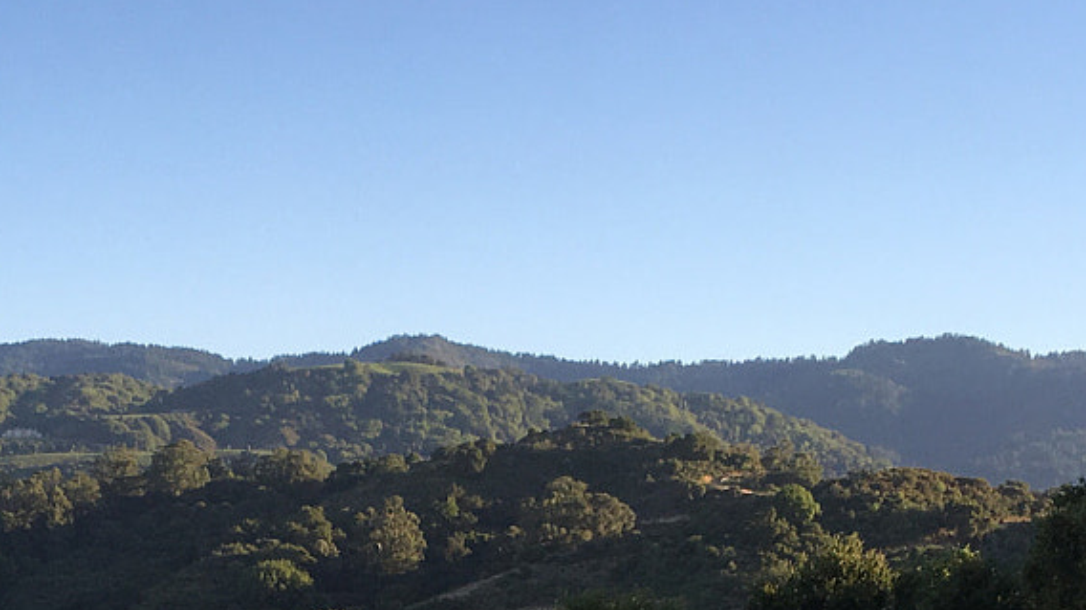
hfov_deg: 23.8
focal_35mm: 89
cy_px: 1033
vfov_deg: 12.6
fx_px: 2562
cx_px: 384
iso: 25
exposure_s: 1/545
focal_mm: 4.15
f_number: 2.2
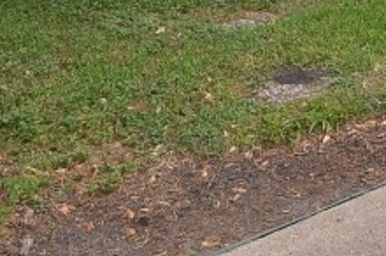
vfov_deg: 14.0
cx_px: 603
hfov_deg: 21.1
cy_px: -282
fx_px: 846
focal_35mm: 79
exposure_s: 1/320
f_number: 9
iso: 320
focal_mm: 10
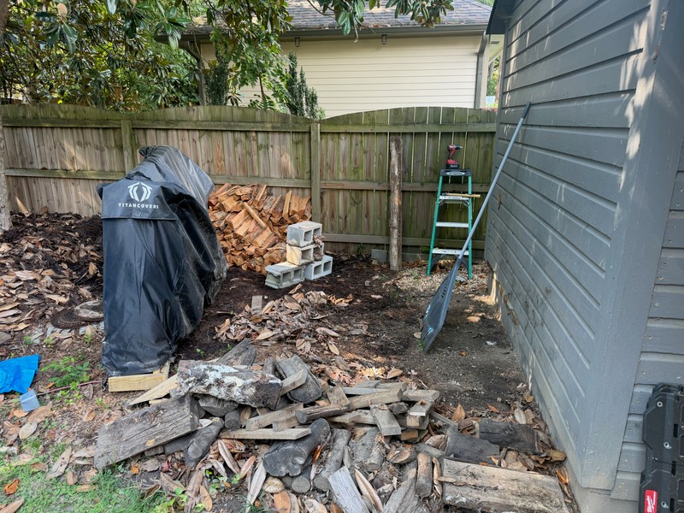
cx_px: 342
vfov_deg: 56.8
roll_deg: +0.2
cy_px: 256
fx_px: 474
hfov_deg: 71.6
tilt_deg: -16.3
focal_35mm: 24
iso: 100
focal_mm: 6.76
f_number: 1.78
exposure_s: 1/121
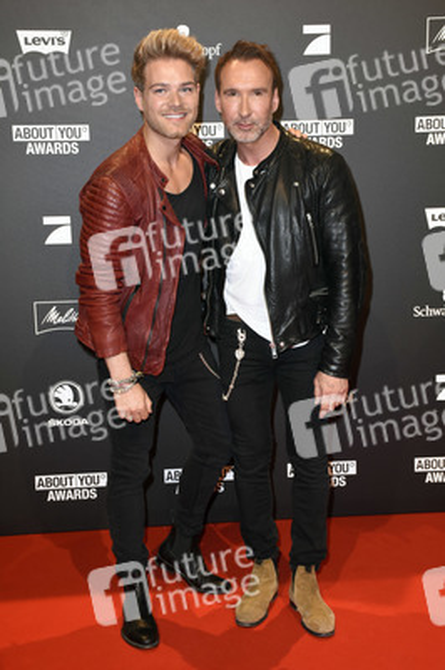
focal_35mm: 57
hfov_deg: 23.7
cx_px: 222
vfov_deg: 35.1
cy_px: 335
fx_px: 1059
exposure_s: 1/100
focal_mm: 38
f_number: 6.3
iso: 1000
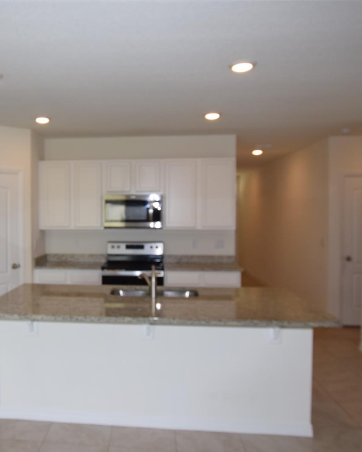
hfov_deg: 47.3
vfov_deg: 58.8
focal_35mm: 30
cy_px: 229
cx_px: 105
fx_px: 402
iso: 280
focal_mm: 14
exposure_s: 1/125
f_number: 5.6
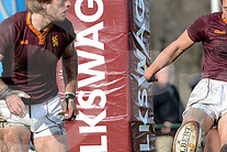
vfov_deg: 2.5
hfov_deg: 3.7
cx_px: 215
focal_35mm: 560
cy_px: 83
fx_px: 3531
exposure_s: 1/2500
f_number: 4
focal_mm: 200
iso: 500
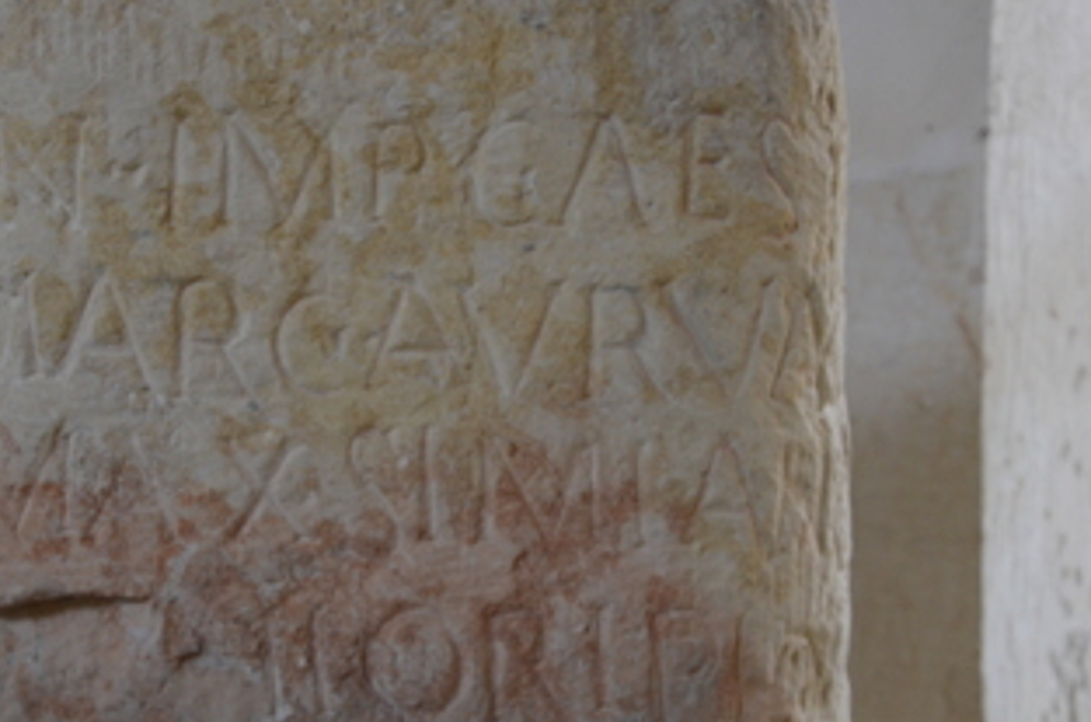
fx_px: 2228
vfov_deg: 18.4
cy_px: 434
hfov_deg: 27.3
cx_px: 359
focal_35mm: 74
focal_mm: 35
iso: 1000
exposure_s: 1/100
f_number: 5
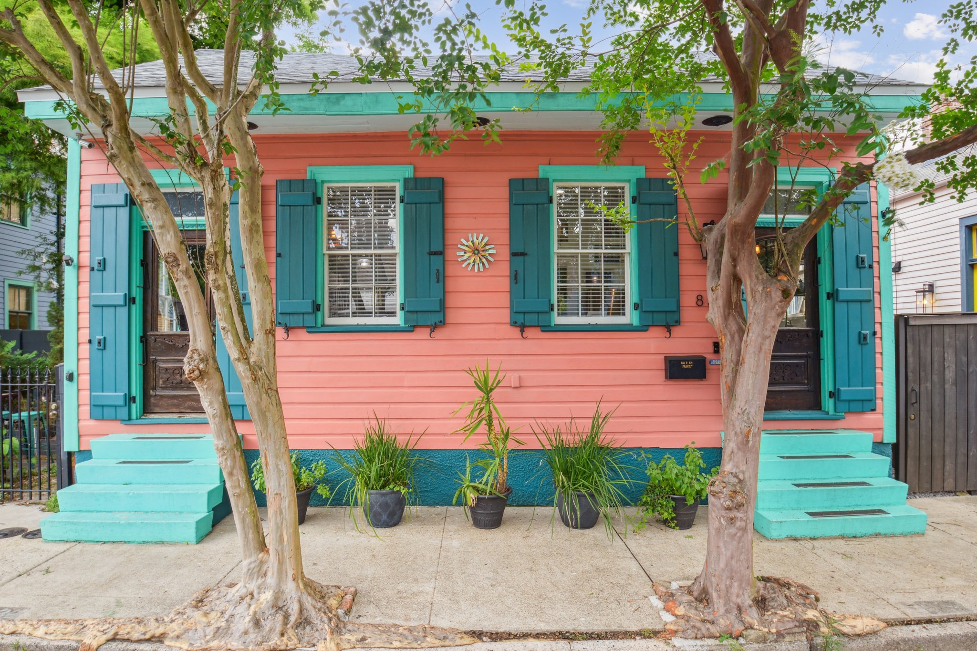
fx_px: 543
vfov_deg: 61.9
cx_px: 488
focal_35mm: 20
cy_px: 326
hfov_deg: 84.0
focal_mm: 20
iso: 800
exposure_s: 1/100
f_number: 11
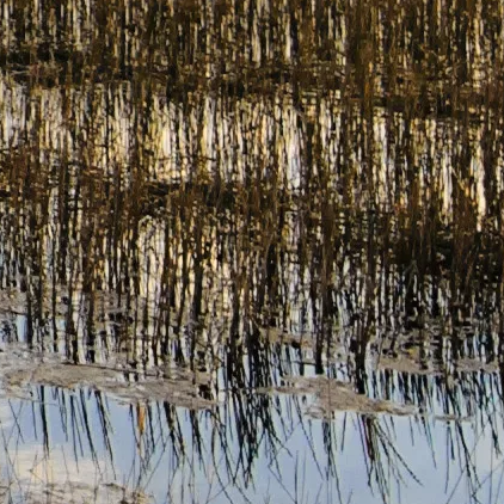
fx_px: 2553
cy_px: -484
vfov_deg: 10.4
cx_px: -978
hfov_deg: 9.2
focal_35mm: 155
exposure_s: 1/160
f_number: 11
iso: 400
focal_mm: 12
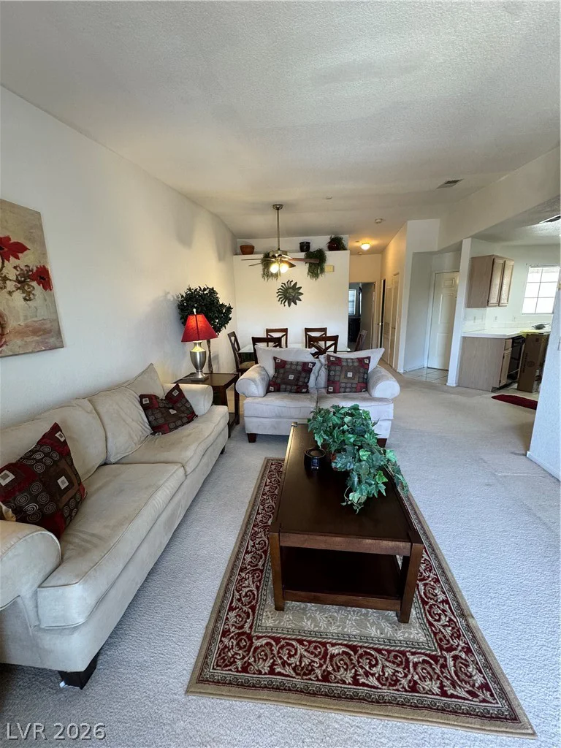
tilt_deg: -12.6
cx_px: 280
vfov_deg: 102.1
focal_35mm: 14
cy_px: 374
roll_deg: +1.2
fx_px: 303
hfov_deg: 85.7
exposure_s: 1/60
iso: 160
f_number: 2.2
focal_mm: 2.22
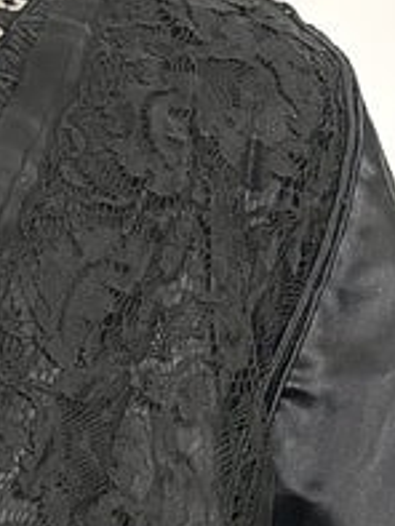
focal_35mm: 135
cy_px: 812
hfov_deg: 10.6
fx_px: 2052
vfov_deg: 13.7
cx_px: -195
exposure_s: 1/60
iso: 250
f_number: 1.6
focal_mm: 4.2
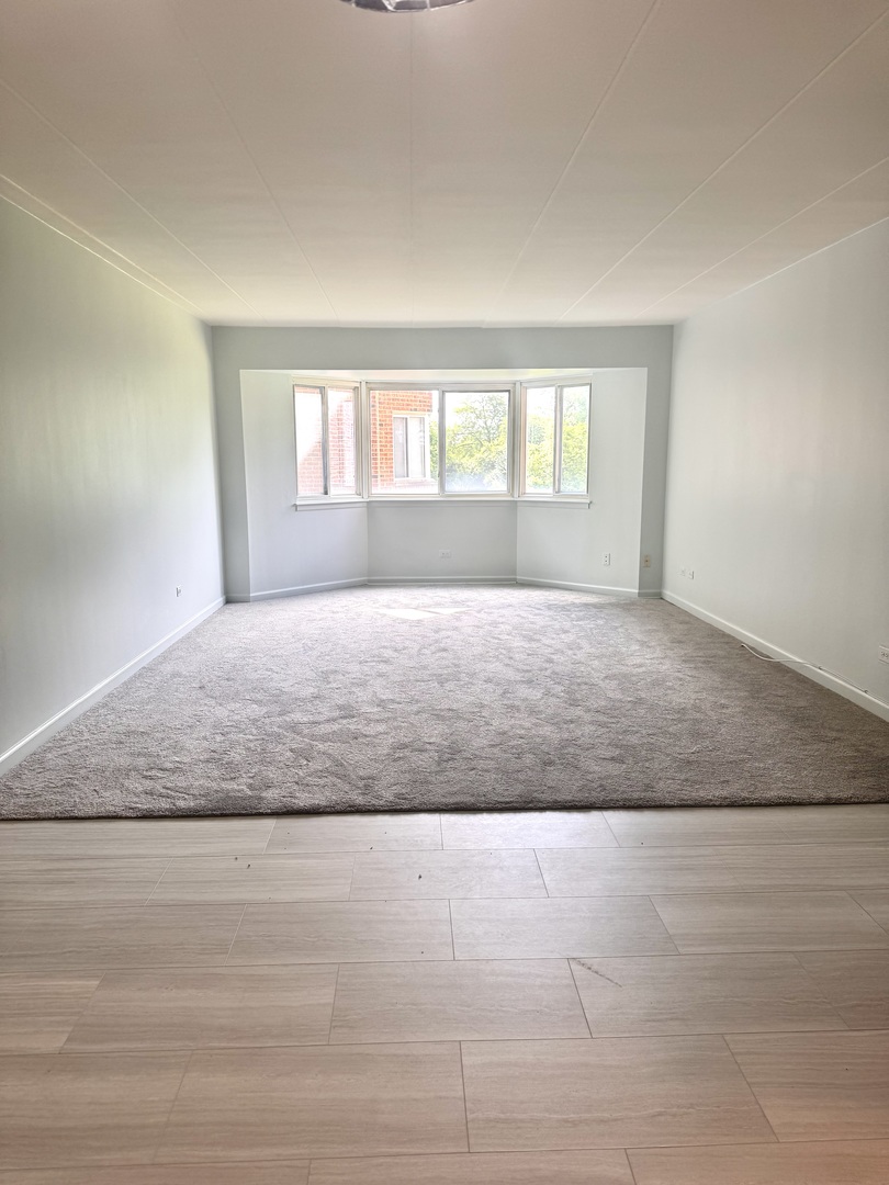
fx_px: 822
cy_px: 592
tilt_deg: -8.3
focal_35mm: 24
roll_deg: +0.8
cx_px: 444
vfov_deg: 71.6
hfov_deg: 56.8
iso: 64
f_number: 1.78
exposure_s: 1/120
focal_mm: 6.76
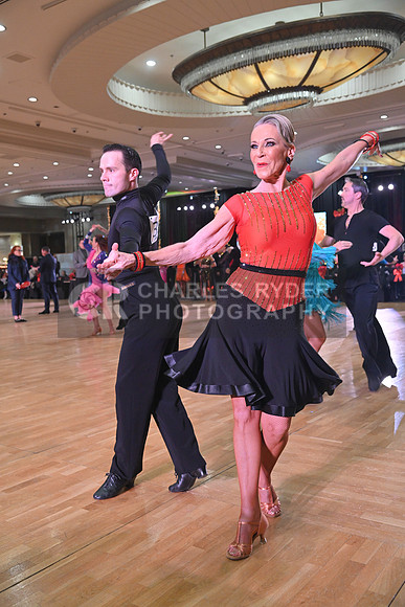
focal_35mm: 34
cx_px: 202
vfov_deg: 55.8
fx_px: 573
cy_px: 304
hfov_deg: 38.9
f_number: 5
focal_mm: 34
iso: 2500
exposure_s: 1/320
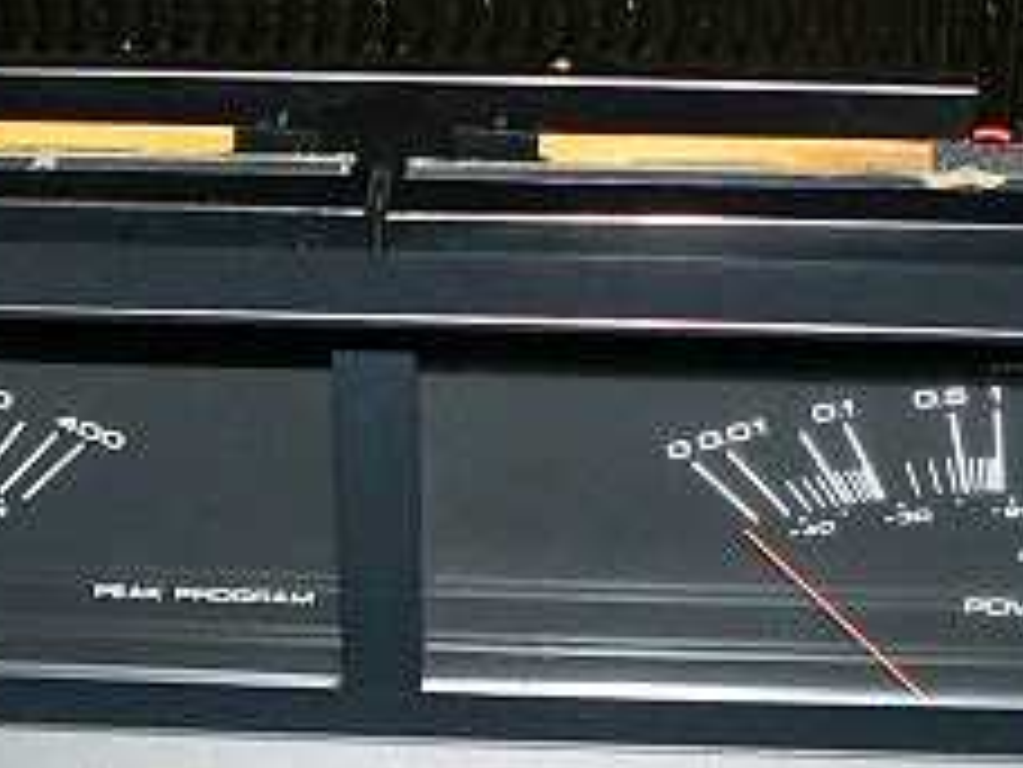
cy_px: 350
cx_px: 363
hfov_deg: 19.4
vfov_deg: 14.6
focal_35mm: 101
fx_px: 2985
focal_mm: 6
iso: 400
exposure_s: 1/60
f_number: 2.8
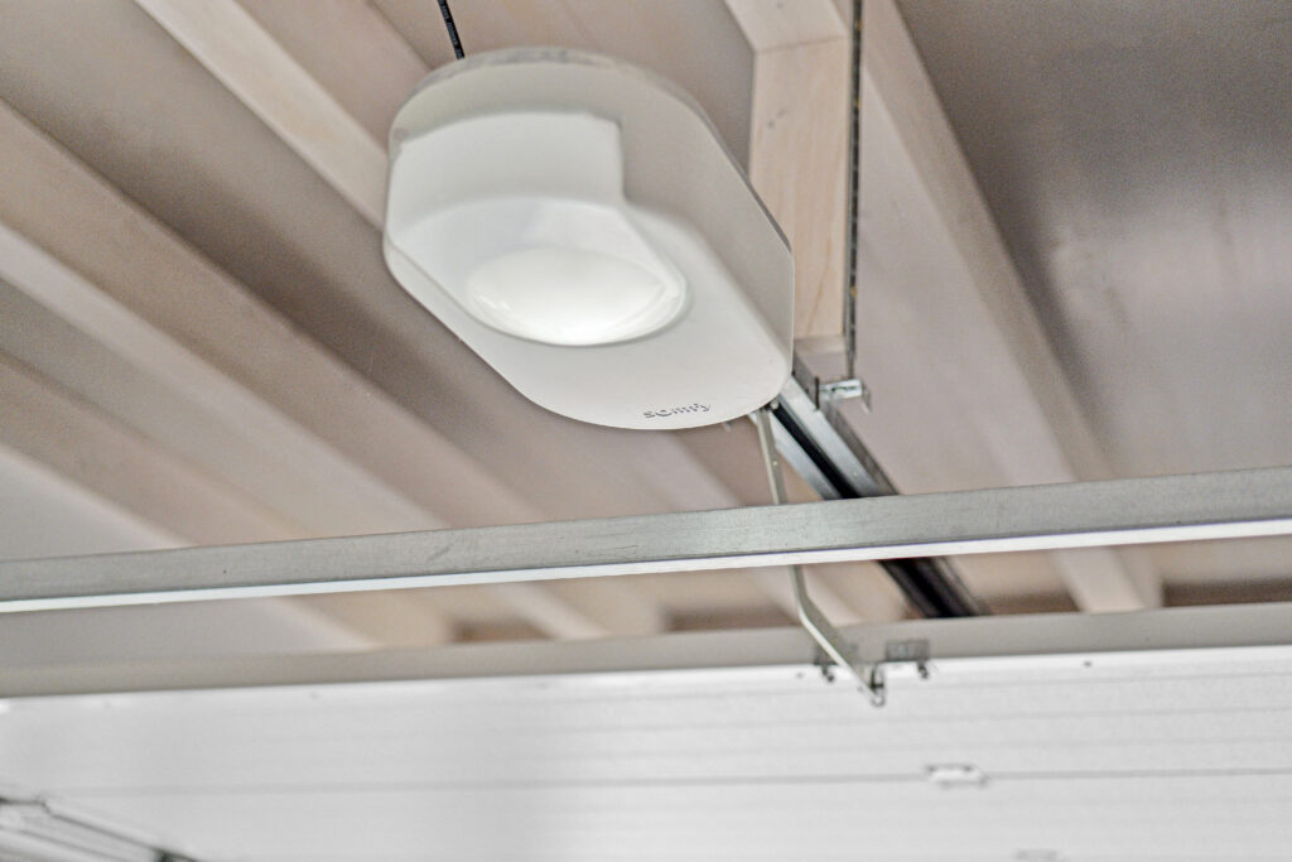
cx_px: 646
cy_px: 431
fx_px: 1795
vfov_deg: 27.0
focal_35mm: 50
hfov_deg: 39.6
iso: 640
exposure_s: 1/4000
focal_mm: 50
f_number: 1.8
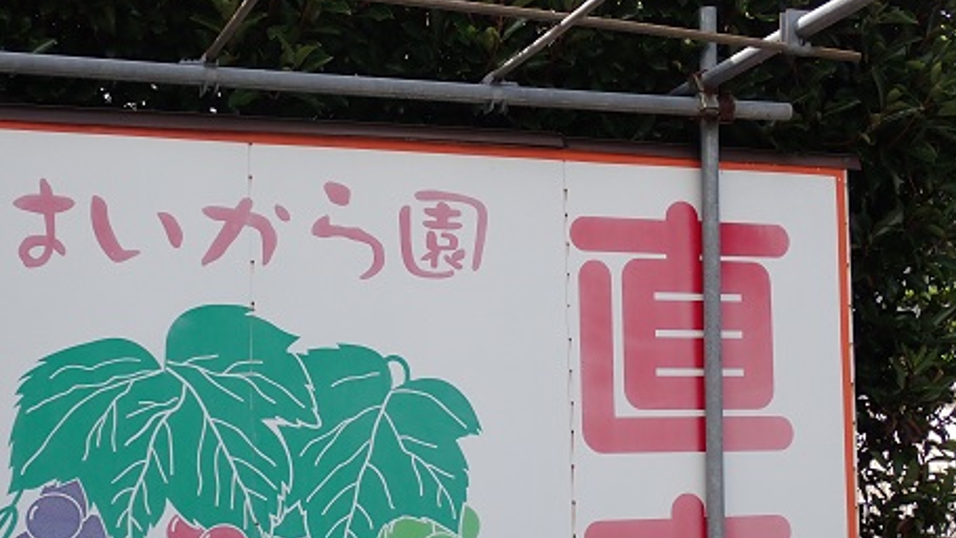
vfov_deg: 20.2
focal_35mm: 59
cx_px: 420
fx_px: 1496
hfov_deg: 35.4
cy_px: 414
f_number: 11
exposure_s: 1/80
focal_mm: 7.84
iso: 200
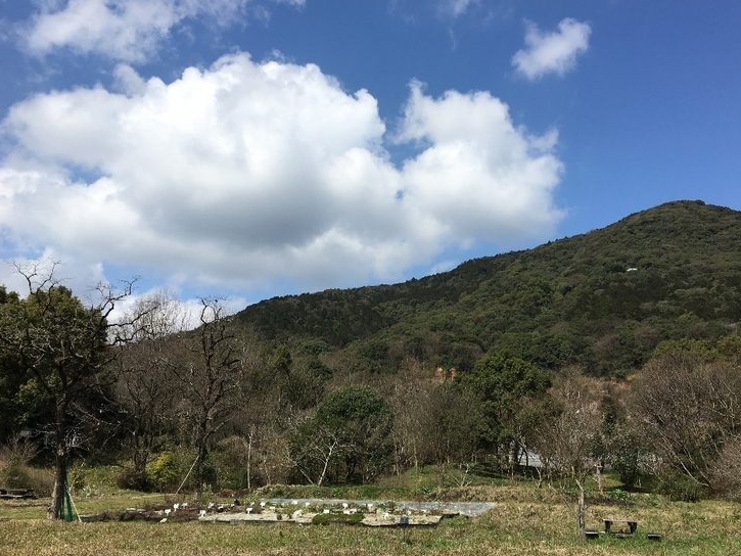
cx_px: 388
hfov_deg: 56.8
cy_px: 282
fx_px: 685
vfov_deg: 44.2
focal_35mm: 32
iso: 25
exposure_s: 1/2747
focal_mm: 4.15
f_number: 2.2
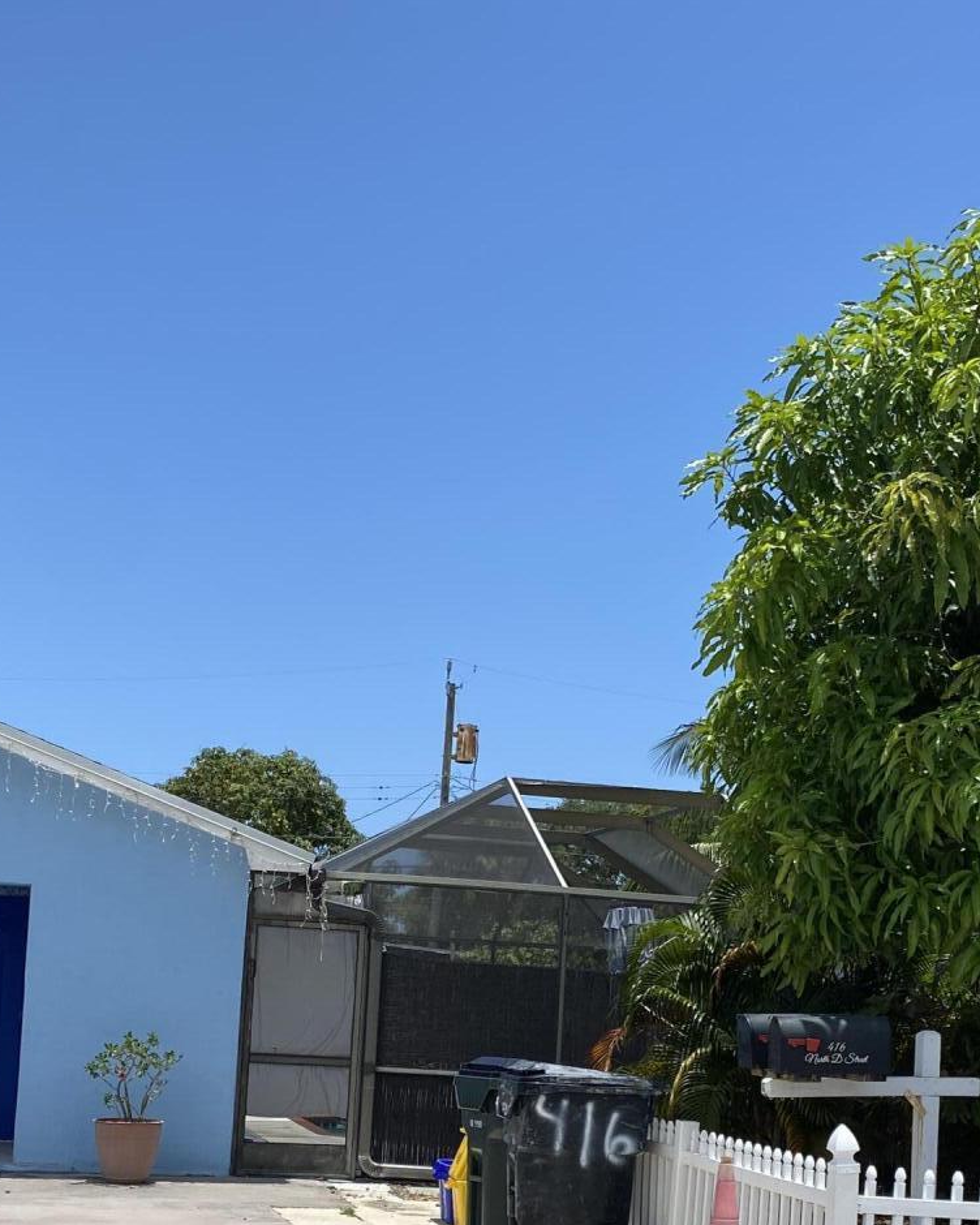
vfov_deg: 33.9
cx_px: 470
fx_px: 1958
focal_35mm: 54
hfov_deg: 28.1
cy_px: 954
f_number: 1.8
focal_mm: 4.25
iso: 32
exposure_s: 1/4115
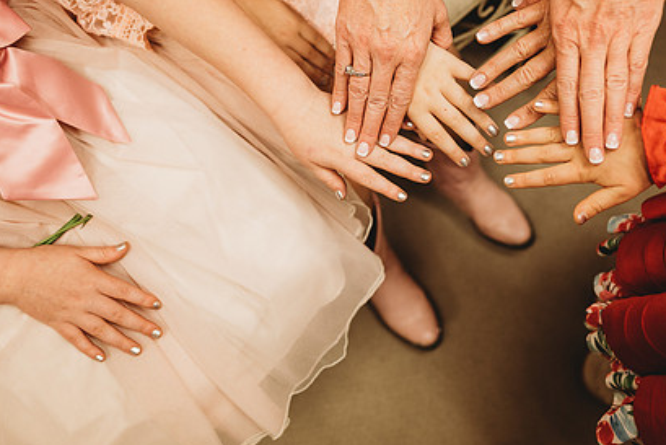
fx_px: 629
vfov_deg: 38.6
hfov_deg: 55.1
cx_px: 417
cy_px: 157
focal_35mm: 34
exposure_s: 1/125
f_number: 2.2
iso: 800
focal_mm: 24
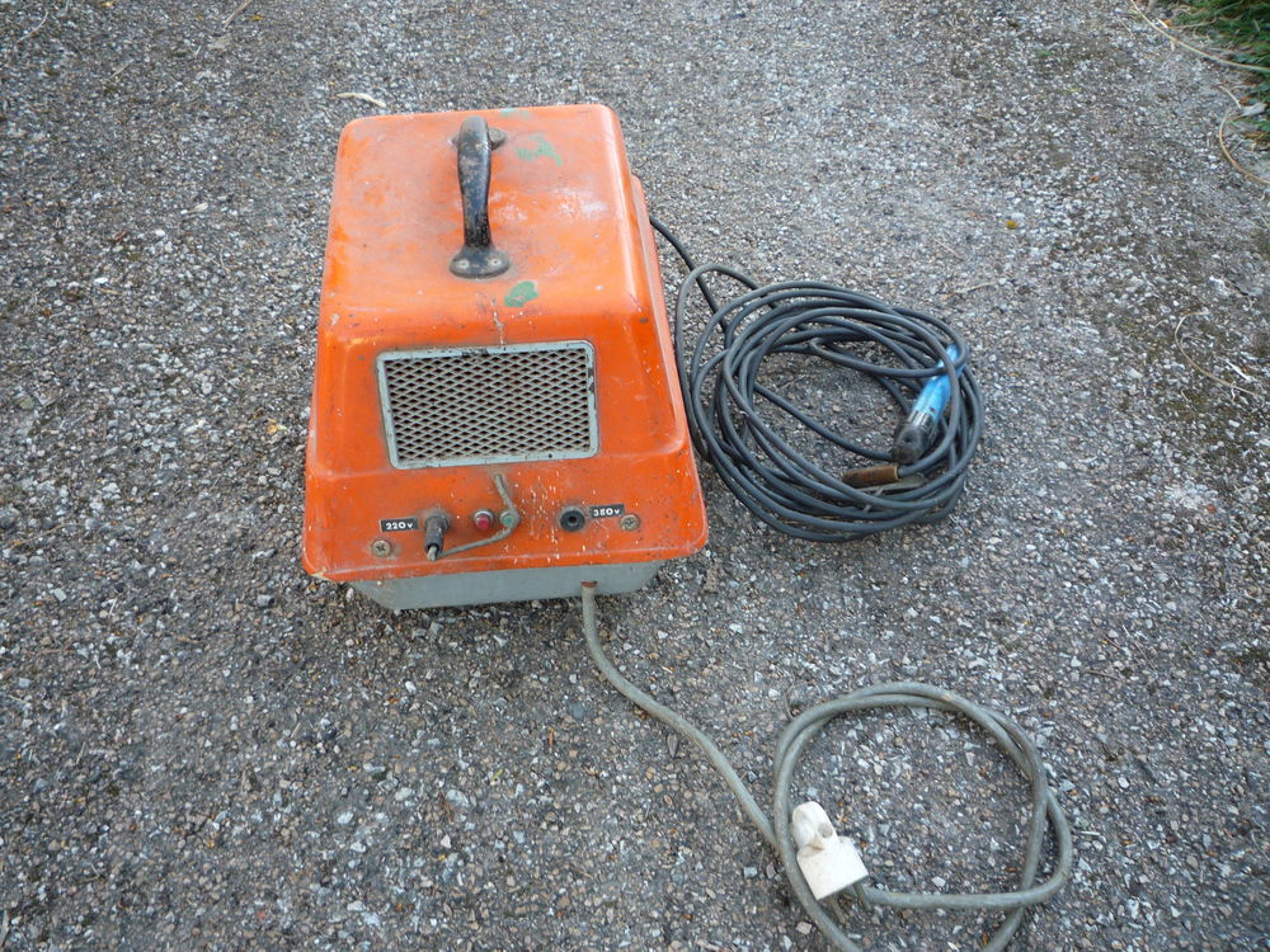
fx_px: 1101
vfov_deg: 46.8
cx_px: 635
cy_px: 476
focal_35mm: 30
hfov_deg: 60.0
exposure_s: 1/40
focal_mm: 5.2
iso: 100
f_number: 3.3
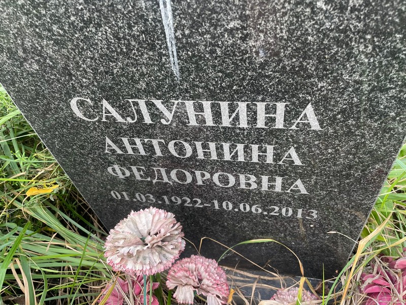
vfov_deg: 53.1
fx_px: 305
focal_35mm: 26
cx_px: 203
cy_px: 152
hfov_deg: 67.3
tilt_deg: -48.1
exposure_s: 1/121
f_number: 1.6
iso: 64
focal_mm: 4.2
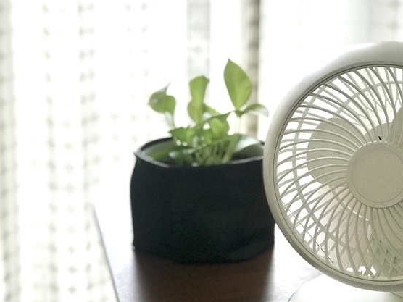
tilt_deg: -19.6
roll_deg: -0.9
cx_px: 257
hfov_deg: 23.8
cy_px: 190
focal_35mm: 82
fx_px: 955
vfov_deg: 18.0
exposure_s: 1/60
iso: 64
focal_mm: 6.6
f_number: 2.8
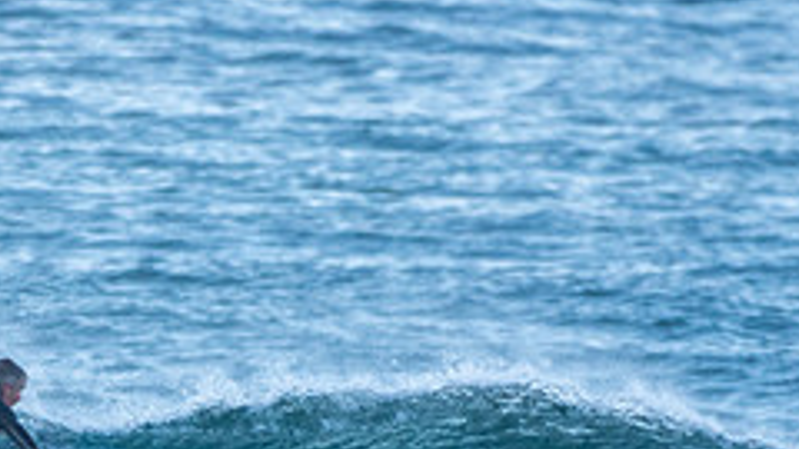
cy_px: 597
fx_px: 40318
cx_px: 213
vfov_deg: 0.6
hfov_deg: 1.1
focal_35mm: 1903
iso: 1250
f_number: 5.6
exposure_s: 1/1600
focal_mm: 500
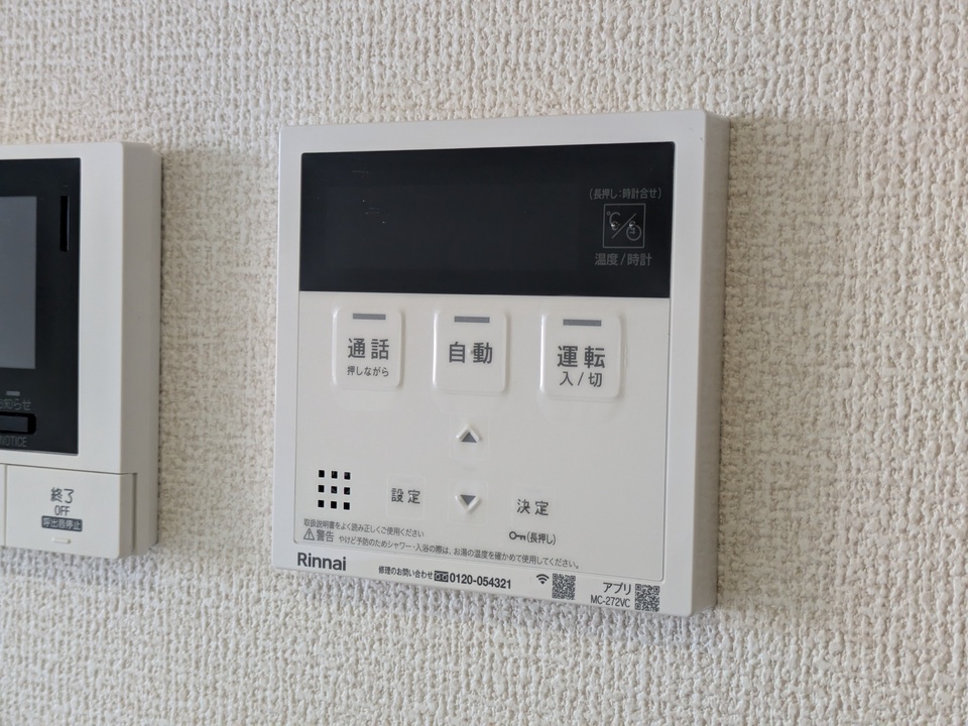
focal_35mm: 51
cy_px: 363
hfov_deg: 37.5
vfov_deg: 28.6
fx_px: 1426
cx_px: 484
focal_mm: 5.43
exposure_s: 1/120
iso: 192
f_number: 1.89
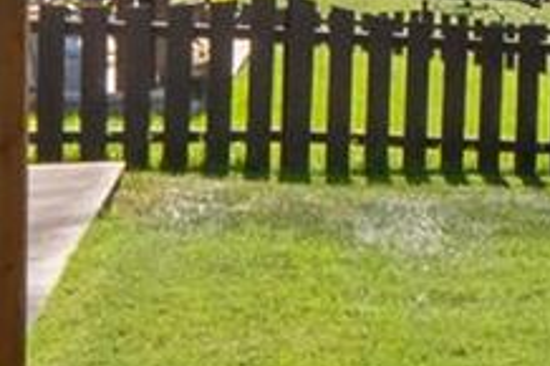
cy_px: -174
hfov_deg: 10.7
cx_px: 1653
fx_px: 2015
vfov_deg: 10.1
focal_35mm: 132
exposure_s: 1/400
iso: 400
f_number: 8
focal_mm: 9
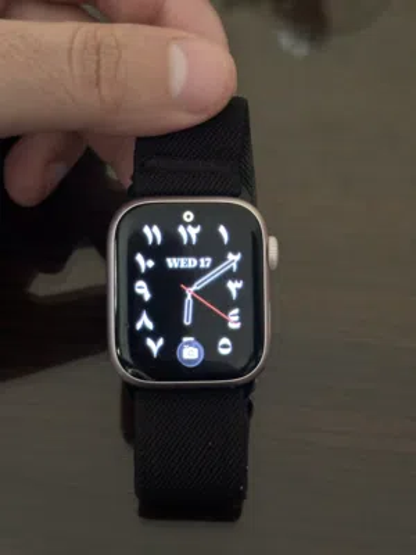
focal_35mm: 48
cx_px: 208
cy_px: 278
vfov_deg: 39.7
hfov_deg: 30.3
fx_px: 769
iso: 800
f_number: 1.78
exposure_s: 1/17
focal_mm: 6.86
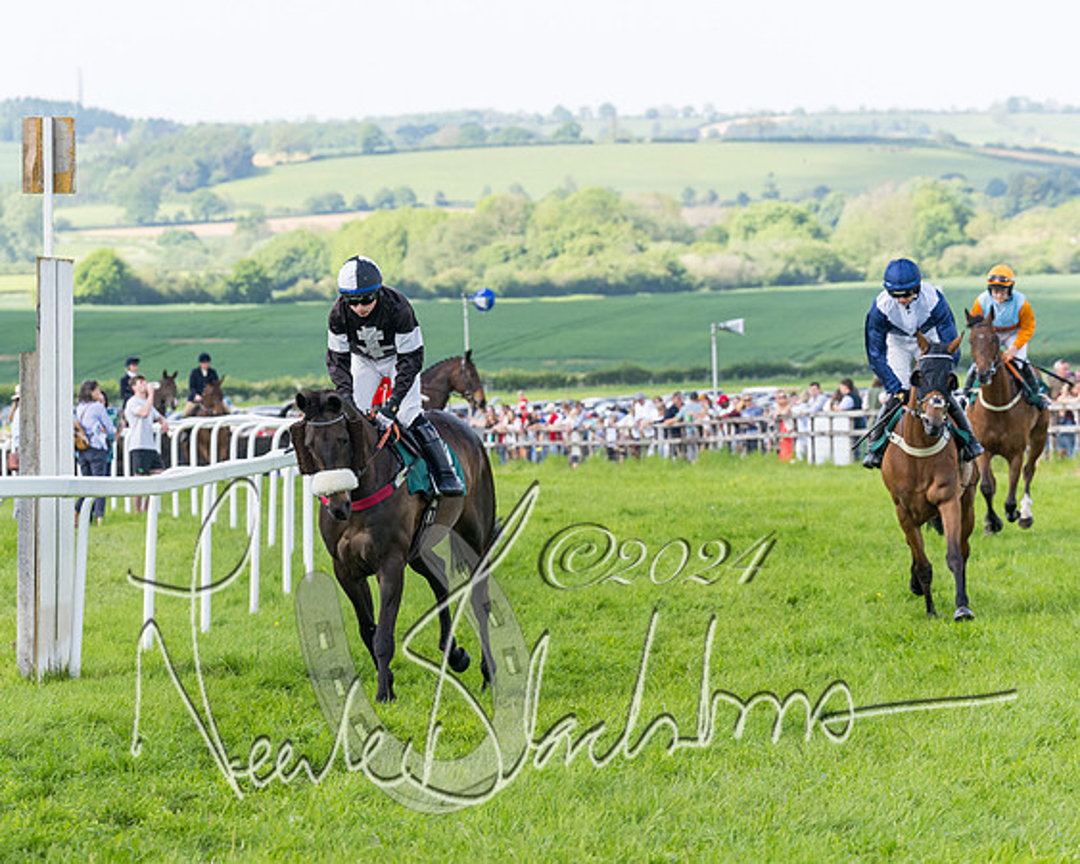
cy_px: 432
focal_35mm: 203
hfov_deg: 9.5
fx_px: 6480
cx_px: 421
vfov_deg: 7.6
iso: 400
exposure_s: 1/1000
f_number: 5
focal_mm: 115
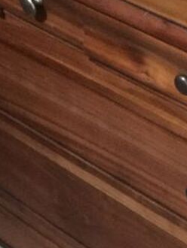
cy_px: 209
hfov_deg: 12.5
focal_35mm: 117
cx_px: 195
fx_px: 842
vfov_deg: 16.7
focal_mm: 4.15
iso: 400
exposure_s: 1/4
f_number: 2.2
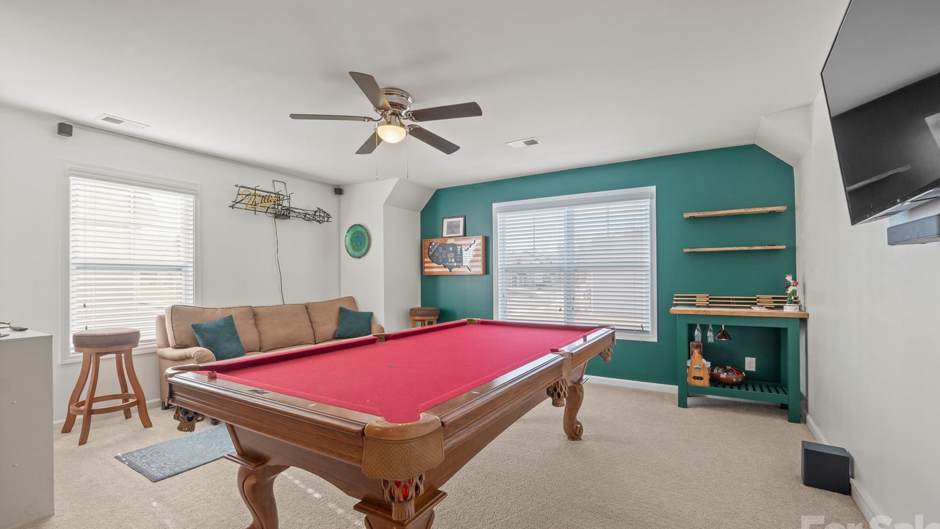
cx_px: 472
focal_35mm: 16
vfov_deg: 66.9
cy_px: 288
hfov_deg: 99.4
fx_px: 399
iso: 400
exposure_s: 1/6
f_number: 8
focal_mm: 10
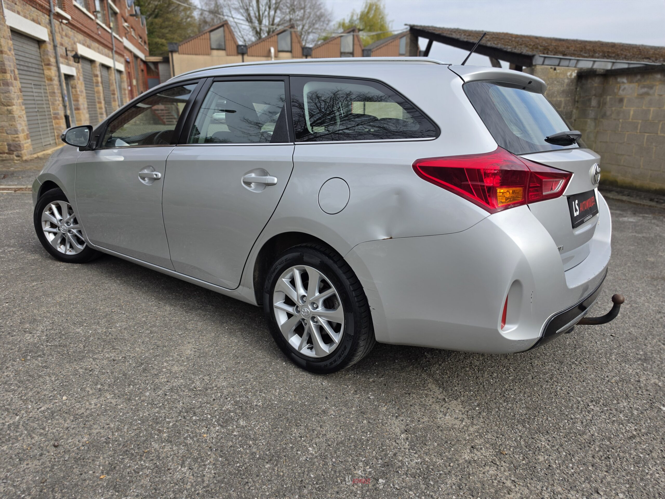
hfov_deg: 73.9
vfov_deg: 58.9
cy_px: 250
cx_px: 332
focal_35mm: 23
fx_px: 442
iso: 64
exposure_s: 1/3092
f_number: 1.4
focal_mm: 6.5
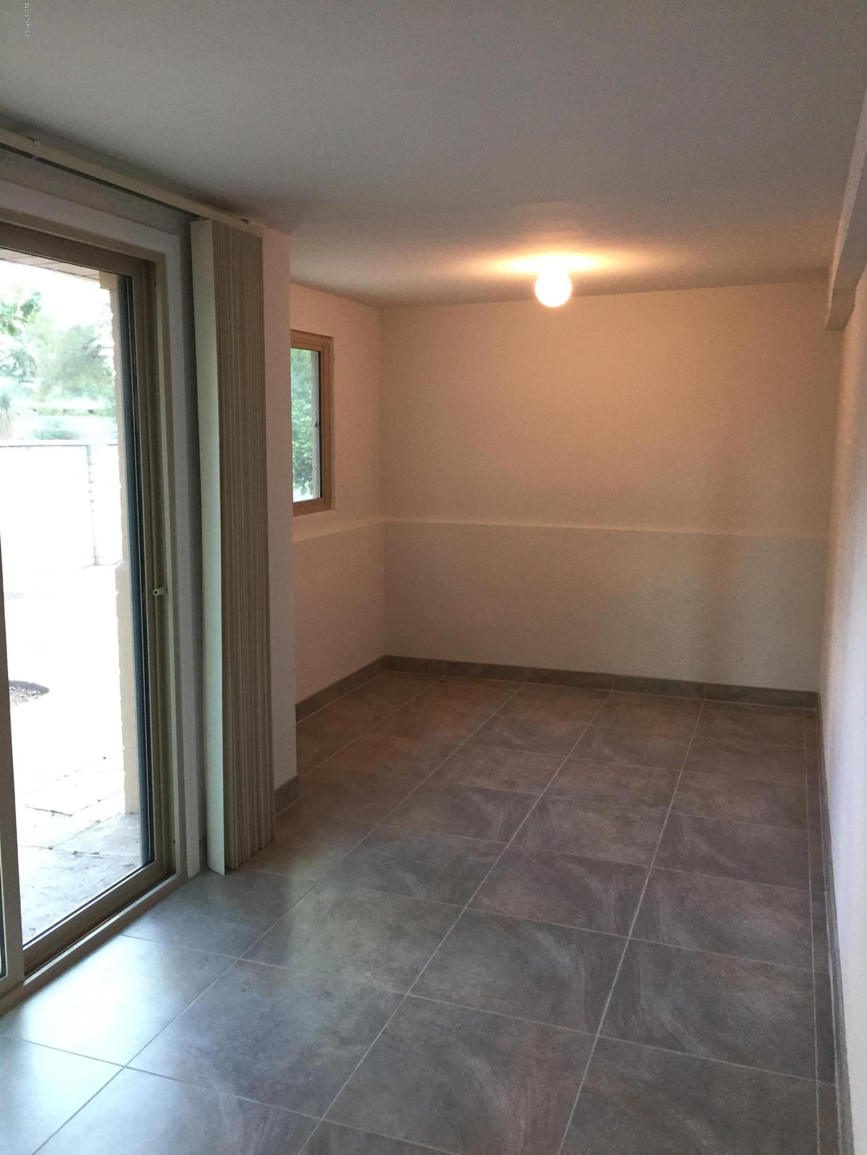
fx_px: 968
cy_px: 578
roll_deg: -1.0
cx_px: 434
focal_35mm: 29
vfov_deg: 61.7
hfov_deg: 48.2
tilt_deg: -7.7
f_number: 2.2
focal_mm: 4.15
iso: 50
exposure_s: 1/30
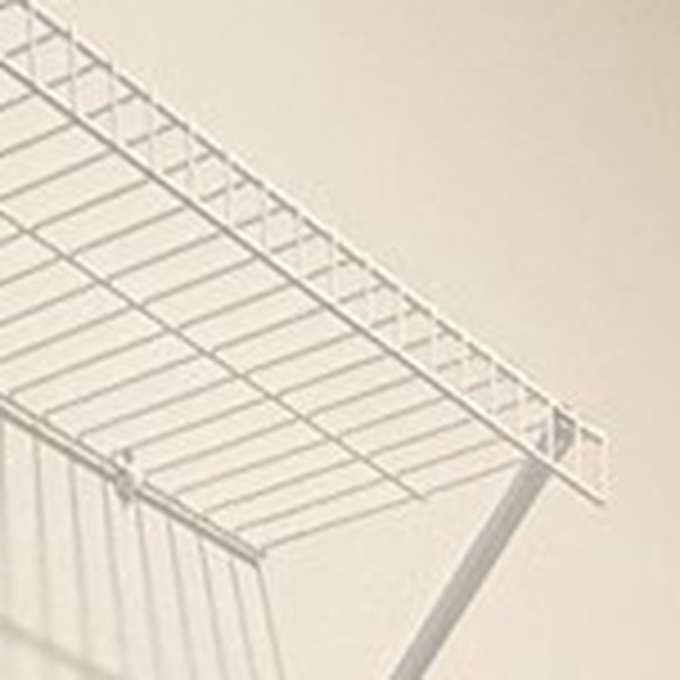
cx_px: 1374
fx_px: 2911
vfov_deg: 9.6
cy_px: 2157
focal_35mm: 131
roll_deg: +0.4
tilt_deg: -1.4
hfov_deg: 11.9
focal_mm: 2.22
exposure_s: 1/60
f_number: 2.2
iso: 160
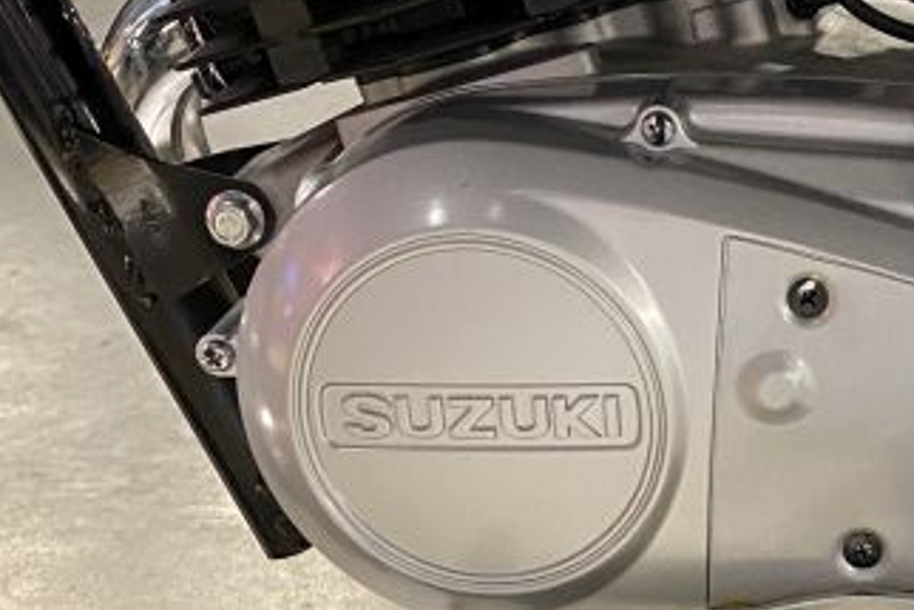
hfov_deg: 22.2
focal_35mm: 89
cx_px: 857
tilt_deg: -22.3
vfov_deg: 15.2
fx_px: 2261
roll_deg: -0.2
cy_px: 543
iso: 320
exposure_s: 1/50
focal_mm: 4.25
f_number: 1.8
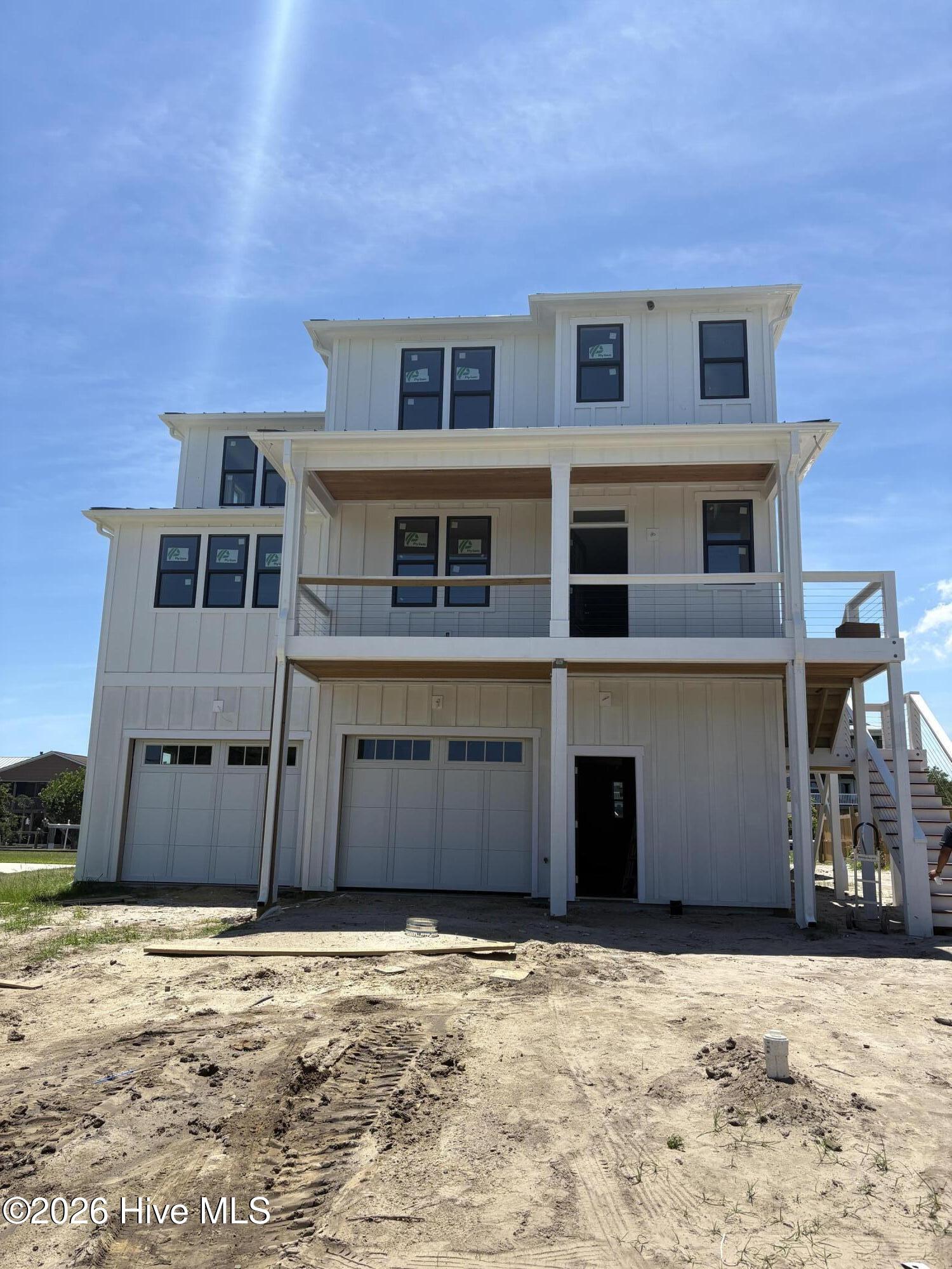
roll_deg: -1.3
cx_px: 476
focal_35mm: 26
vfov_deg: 67.3
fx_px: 953
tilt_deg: +13.6
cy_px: 634
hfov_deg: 53.1
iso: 50
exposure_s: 1/3623
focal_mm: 5.96
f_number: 1.6
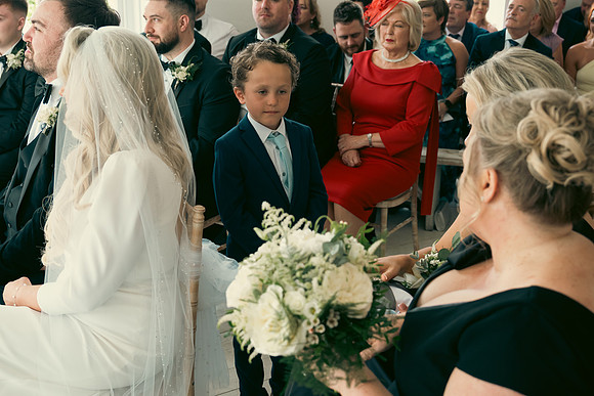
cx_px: 297
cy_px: 198
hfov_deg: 42.7
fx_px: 759
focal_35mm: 46
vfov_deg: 29.3
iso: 500
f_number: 3.5
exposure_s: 1/160
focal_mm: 31
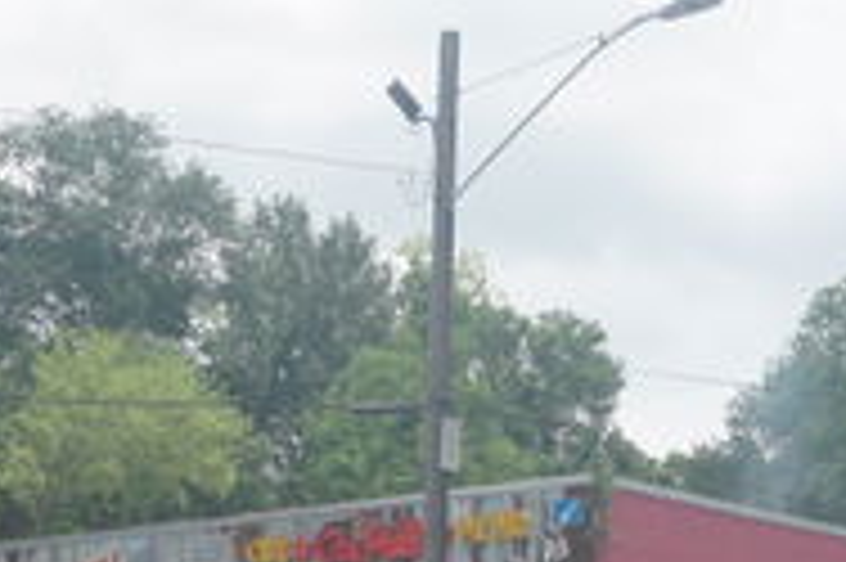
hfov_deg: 19.8
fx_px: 2425
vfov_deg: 12.9
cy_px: 679
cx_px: 396
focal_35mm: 103
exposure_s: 1/160
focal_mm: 27
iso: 100
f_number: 9
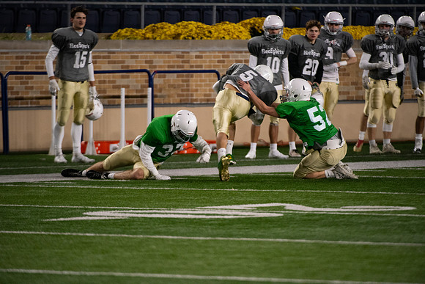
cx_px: 212
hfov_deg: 5.2
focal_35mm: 400
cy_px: 142
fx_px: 4723
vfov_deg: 3.4
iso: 3600
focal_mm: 400
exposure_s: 1/500
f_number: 4.5
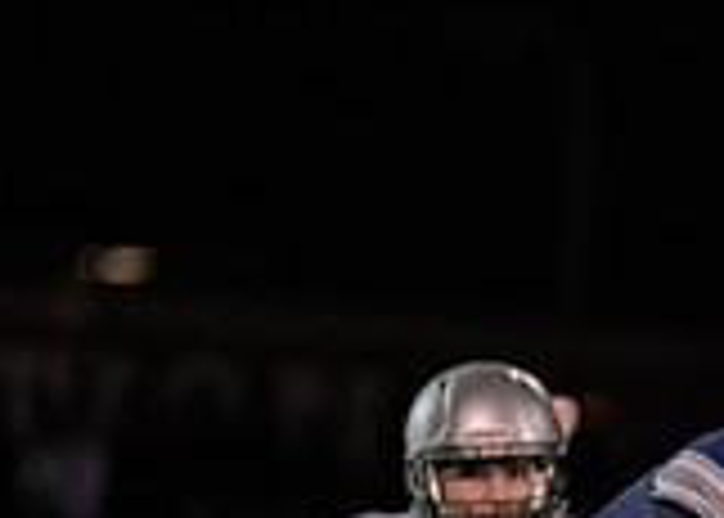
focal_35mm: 753
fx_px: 15483
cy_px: 815
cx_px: 994
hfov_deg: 2.7
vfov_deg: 1.9
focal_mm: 200
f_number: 2.8
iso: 2500
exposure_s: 1/1000
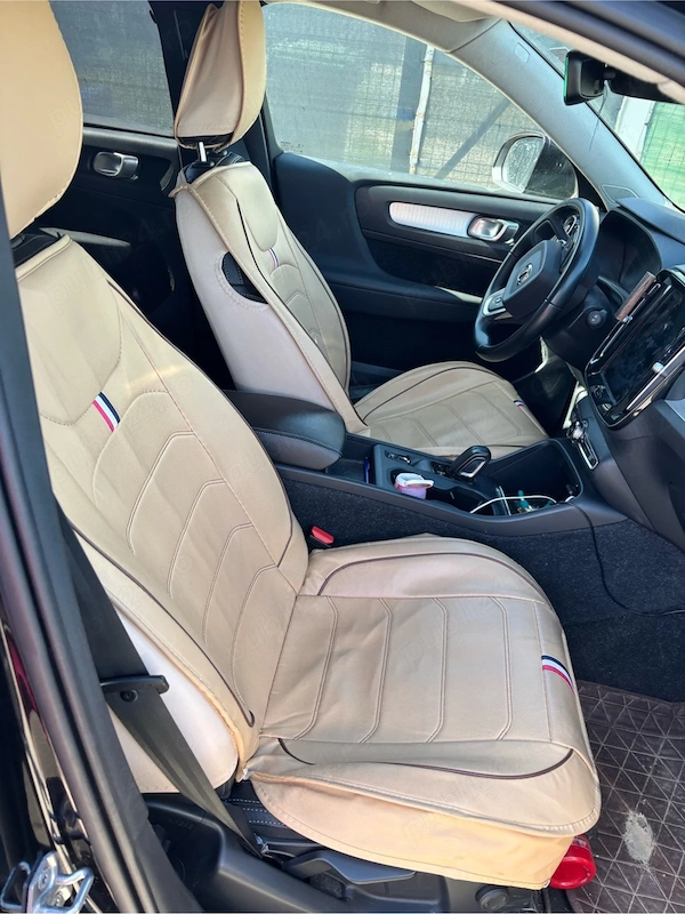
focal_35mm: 26
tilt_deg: -31.5
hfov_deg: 53.1
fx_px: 686
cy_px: 457
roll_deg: -7.3
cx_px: 342
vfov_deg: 67.3
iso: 32
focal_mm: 5.96
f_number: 1.6
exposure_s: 1/121
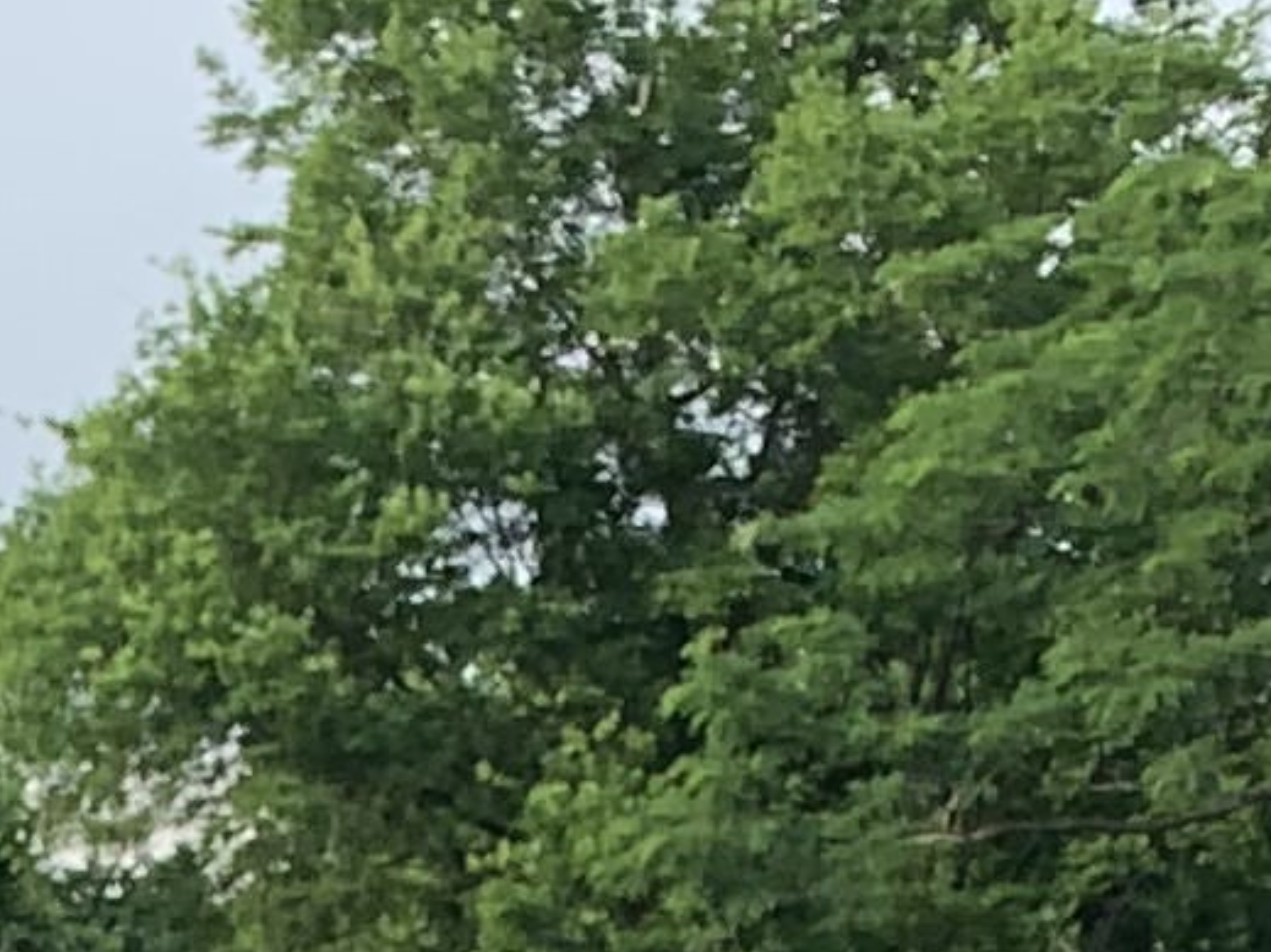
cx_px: -1217
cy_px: 3561
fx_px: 7415
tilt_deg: -13.8
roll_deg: +0.7
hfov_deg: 9.2
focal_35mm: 202
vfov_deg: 6.3
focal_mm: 4.25
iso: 25
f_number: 1.8
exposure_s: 1/476
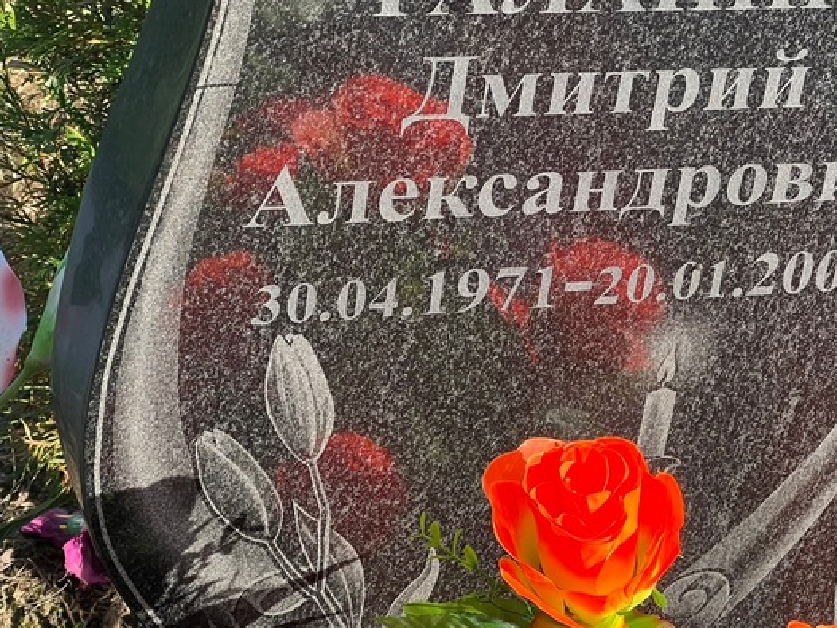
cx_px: 633
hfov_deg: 16.7
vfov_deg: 12.7
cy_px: 318
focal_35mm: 117
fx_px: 2830
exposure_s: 1/194
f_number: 2.8
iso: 32
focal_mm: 9
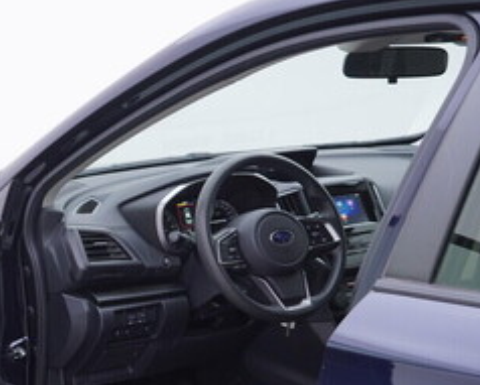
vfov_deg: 19.4
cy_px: 336
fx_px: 1109
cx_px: 83
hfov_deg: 24.0
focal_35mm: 78
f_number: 3.2
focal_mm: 24
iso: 125
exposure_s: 1/50
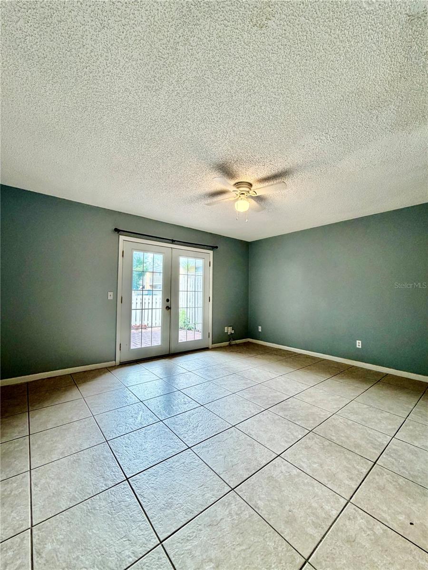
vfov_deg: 102.1
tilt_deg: +2.4
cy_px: 285
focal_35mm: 14
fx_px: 231
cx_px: 214
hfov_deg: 85.7
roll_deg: -0.4
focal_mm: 2.22
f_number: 2.2
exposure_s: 1/120
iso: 160
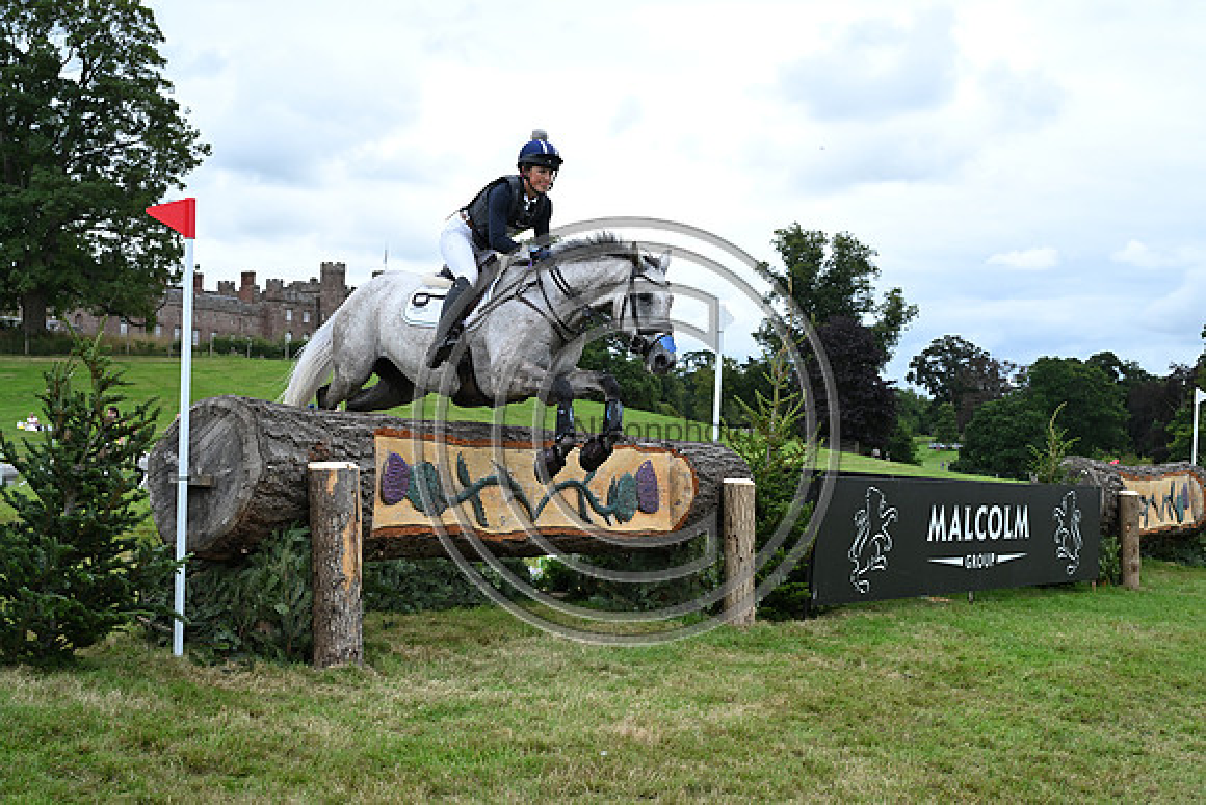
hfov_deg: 39.6
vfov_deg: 27.0
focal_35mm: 50
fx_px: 1675
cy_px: 402
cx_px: 603
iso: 800
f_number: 5.6
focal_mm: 50
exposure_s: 1/1250
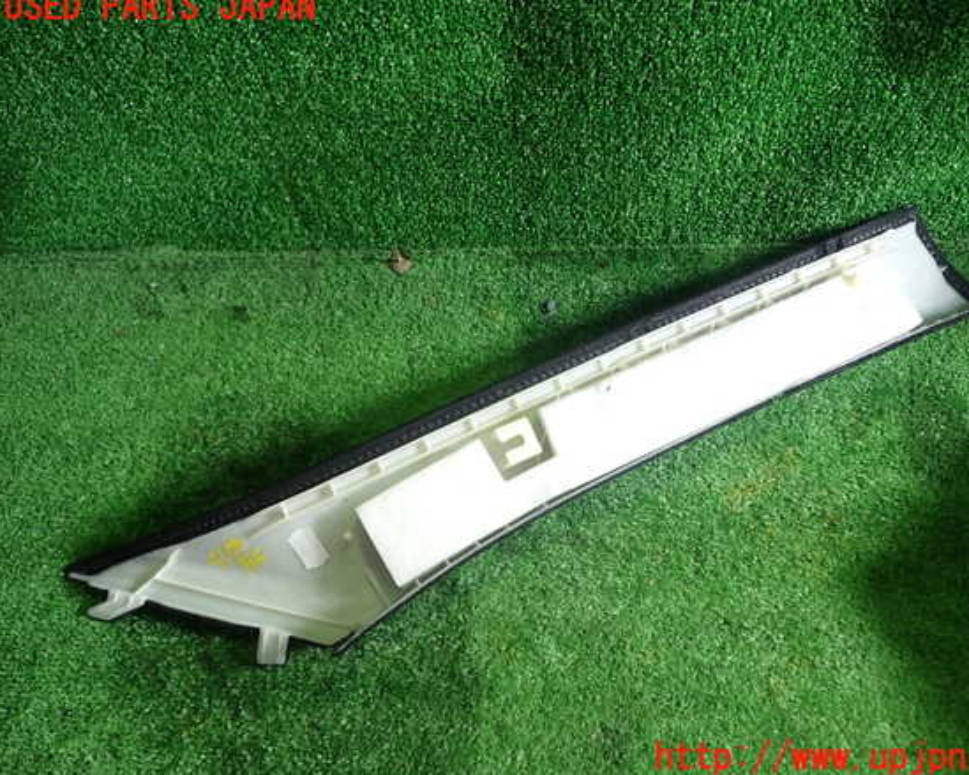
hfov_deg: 55.6
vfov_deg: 45.8
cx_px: 524
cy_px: 383
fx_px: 918
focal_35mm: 32
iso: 200
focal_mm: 5.4
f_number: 2.3
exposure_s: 1/50
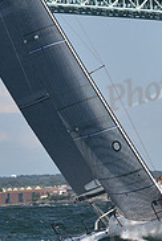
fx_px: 2676
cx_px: 38
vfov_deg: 5.2
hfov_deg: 3.5
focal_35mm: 398
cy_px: 28
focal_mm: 125
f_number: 5
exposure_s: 1/1250
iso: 250
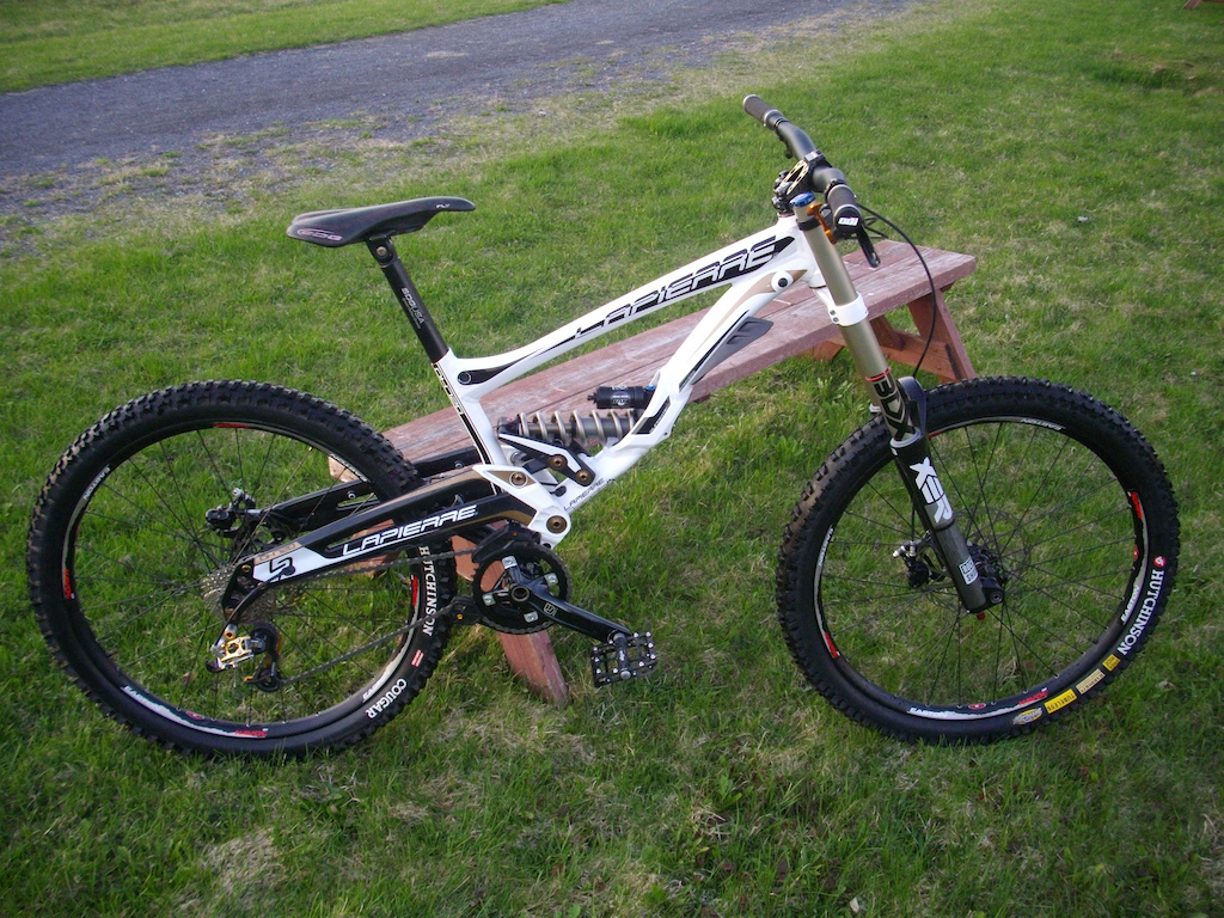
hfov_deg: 50.1
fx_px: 1308
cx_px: 612
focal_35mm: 37
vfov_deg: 38.7
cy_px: 459
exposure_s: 1/60
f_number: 2.8
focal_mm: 6.2
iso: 200
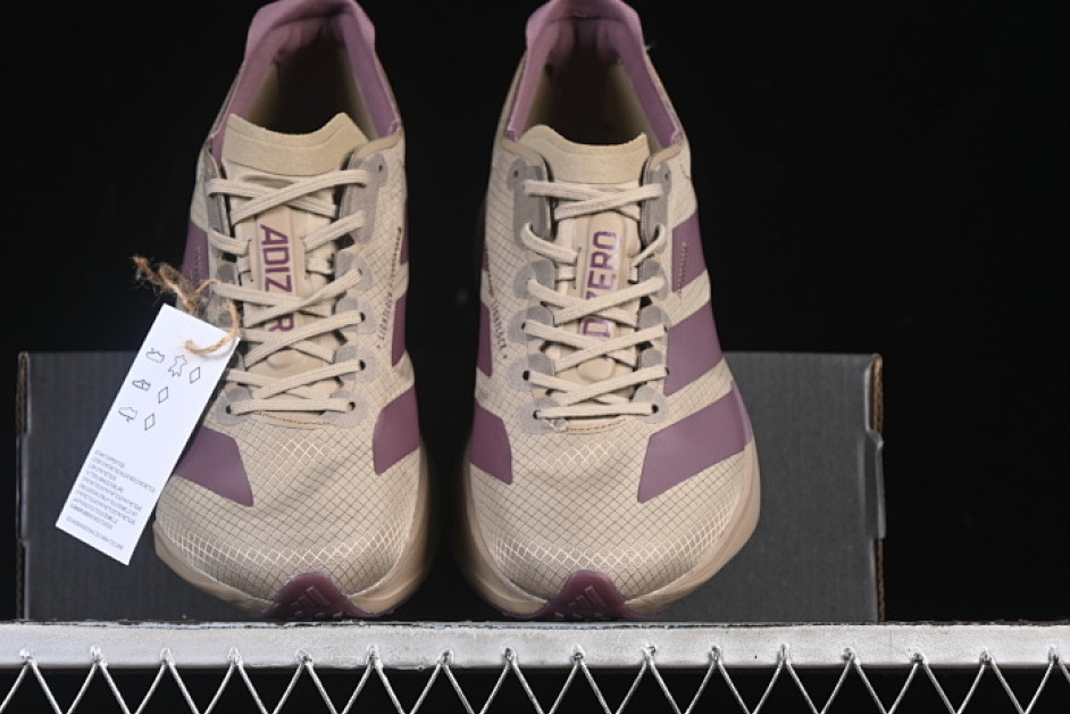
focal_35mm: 86
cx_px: 462
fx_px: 2556
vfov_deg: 15.9
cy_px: 370
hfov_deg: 23.6
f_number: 6.3
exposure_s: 1/60
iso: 160
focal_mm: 50
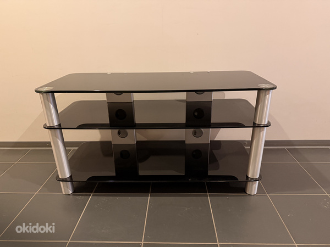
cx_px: 165
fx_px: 229
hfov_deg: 71.6
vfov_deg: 56.8
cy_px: 124
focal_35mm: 24
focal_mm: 6.76
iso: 640
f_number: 1.78
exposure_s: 1/33
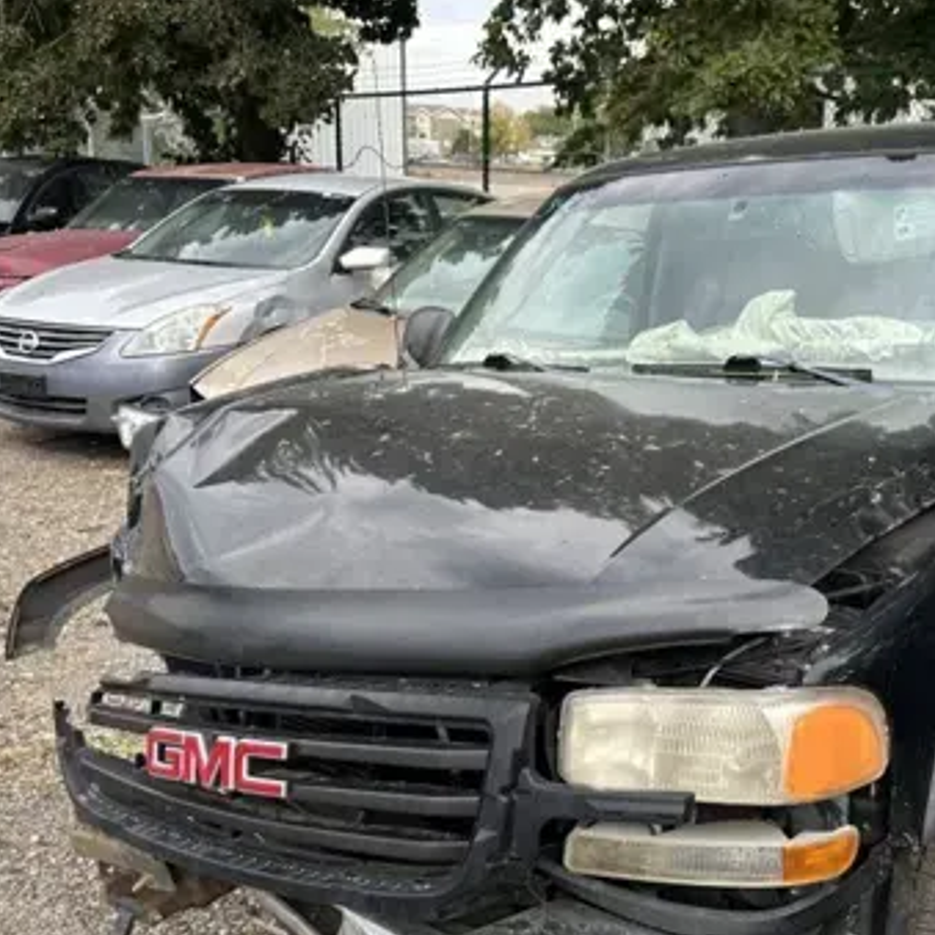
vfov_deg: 41.3
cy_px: 626
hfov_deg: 40.7
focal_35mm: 40
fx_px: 1222
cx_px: 695
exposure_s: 1/714
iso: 80
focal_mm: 6.86
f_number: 1.78
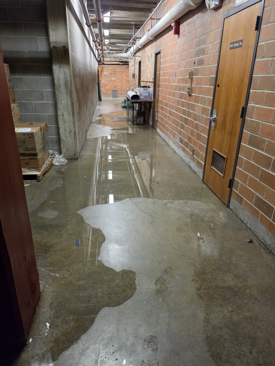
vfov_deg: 73.9
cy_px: 183
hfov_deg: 58.9
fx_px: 244
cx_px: 138
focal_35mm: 23
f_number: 1.4
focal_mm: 6.5
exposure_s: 1/120
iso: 1000
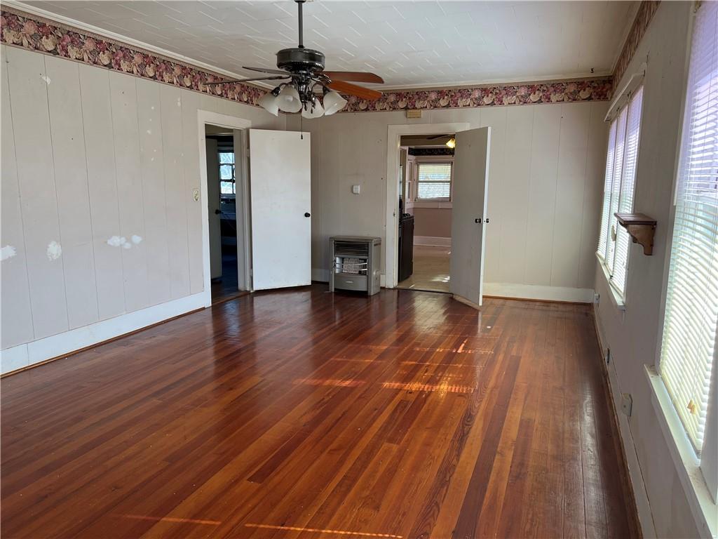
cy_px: 270
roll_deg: -0.3
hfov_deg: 67.3
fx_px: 539
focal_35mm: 26
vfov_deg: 53.1
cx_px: 359
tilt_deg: -9.4
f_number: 1.5
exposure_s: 1/162
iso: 64
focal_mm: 5.7
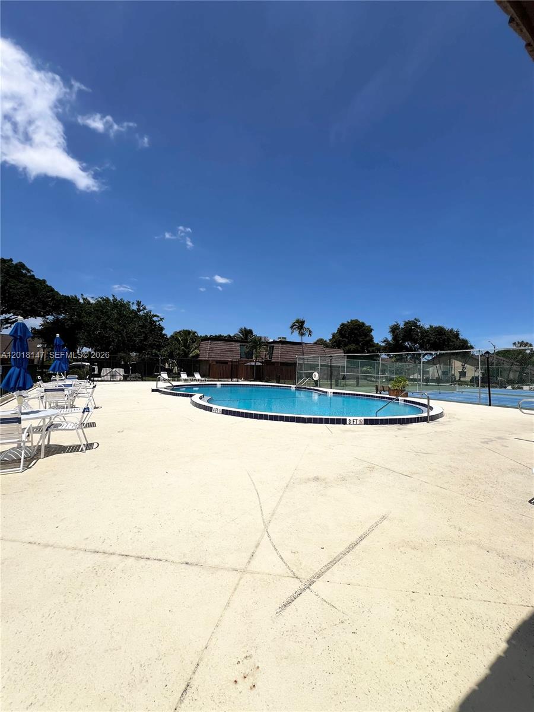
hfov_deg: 89.9
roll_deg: -0.7
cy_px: 356
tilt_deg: +3.5
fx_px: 267
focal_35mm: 13
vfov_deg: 106.2
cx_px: 267
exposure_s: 1/3650
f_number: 1.8
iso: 32
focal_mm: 1.57
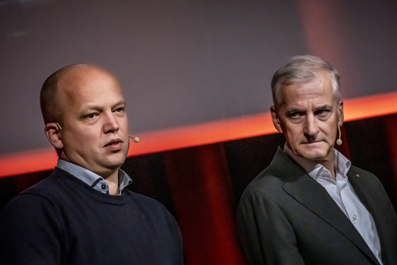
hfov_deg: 8.4
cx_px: 198
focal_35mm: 246
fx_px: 2713
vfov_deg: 5.6
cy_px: 132
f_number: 5.6
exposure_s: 1/320
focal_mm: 164
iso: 12800
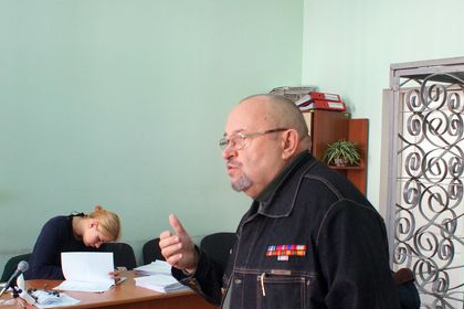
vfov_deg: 26.8
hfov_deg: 39.6
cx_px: 238
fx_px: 644
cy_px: 211
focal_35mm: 50
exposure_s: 1/60
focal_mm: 20
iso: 800
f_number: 4
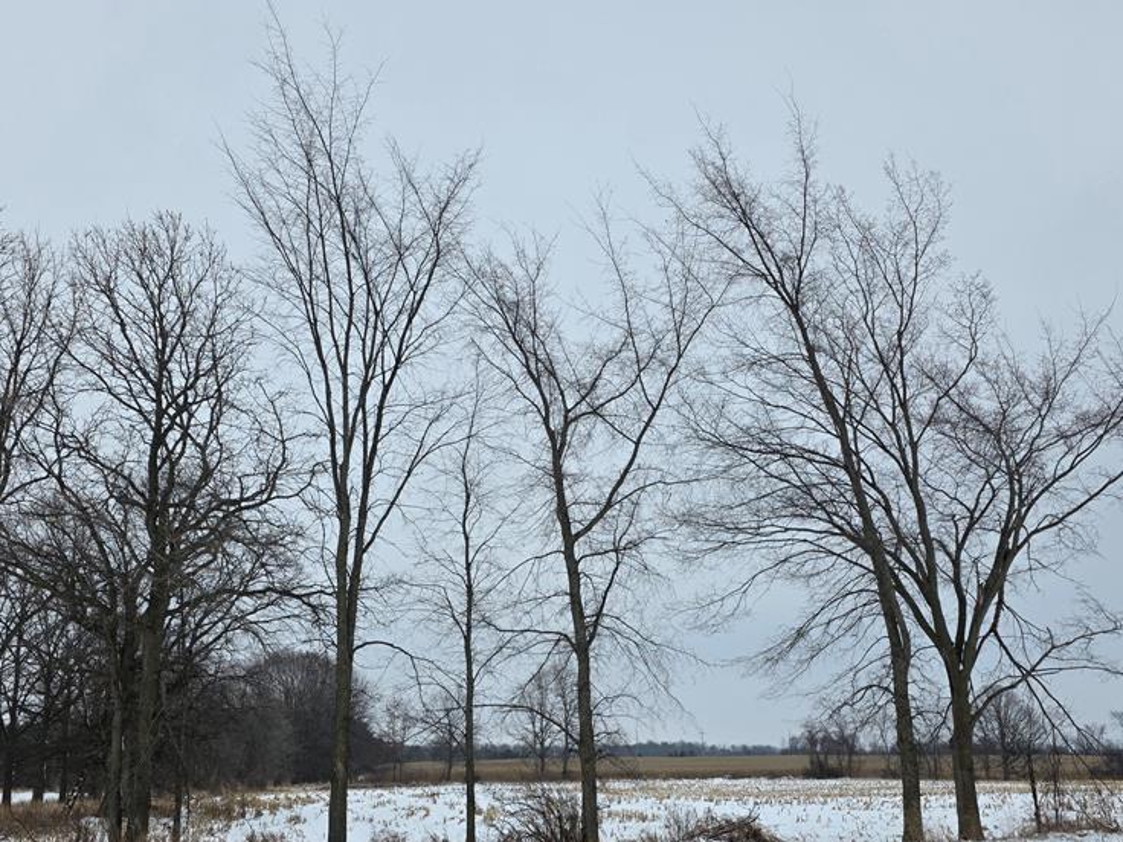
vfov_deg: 43.4
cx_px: 537
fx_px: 1038
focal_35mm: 32
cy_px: 574
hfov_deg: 56.8
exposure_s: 1/3891
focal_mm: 6.3
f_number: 1.7
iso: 80
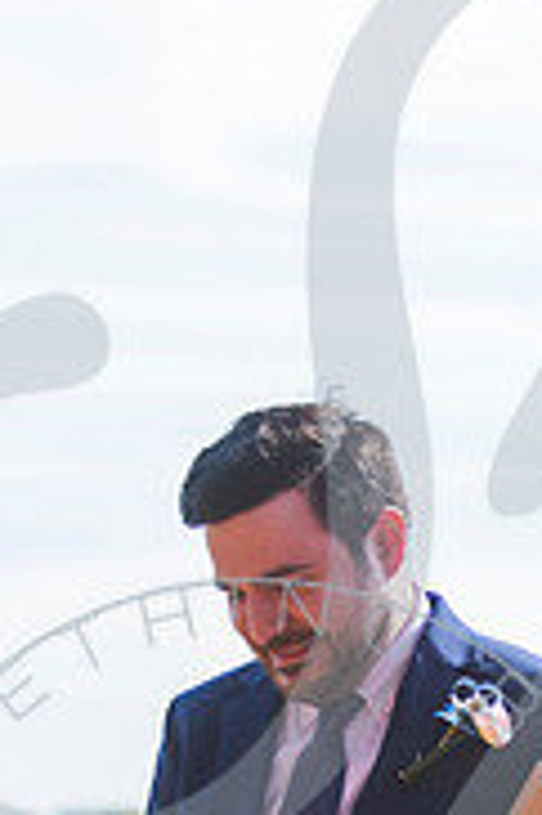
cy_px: 654
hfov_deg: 7.9
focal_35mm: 173
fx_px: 3914
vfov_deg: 11.8
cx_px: 457
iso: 100
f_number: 2.8
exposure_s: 1/800
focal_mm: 70
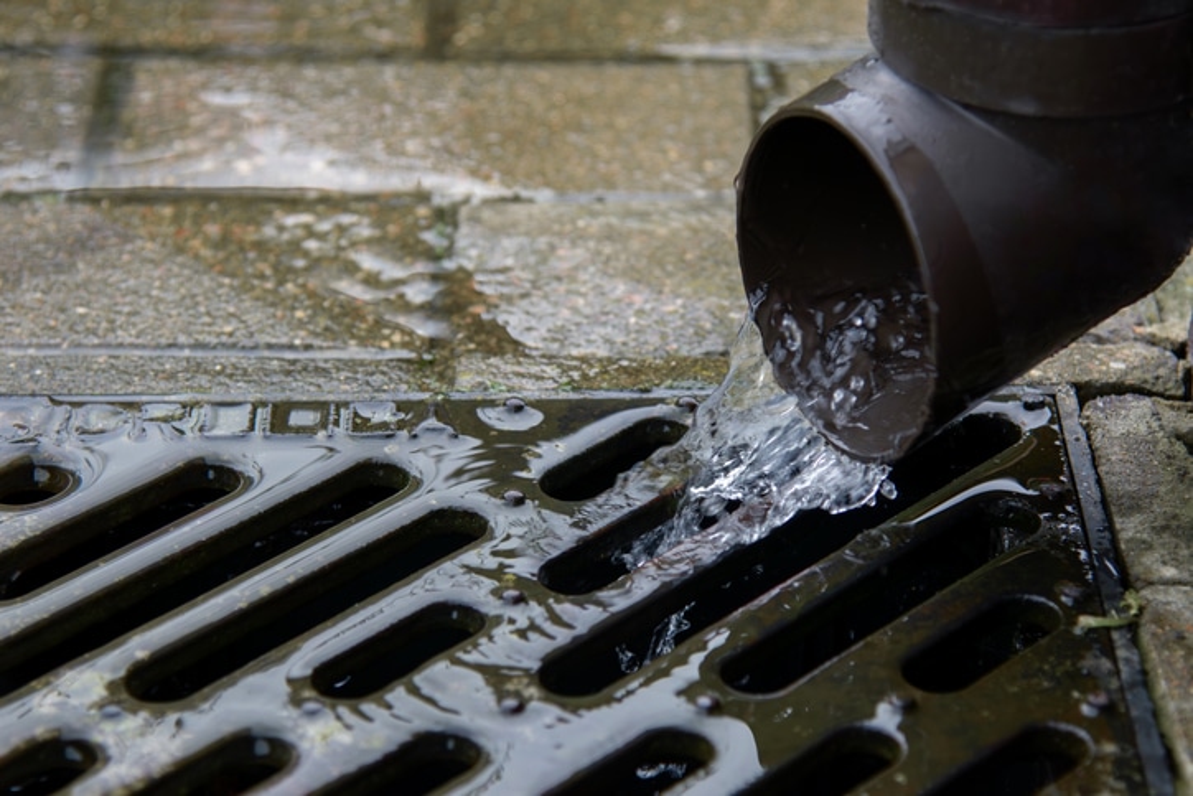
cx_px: 596
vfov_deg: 11.7
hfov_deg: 17.5
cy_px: 398
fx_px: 3878
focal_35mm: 117
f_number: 4
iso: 400
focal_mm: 78
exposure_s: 1/500
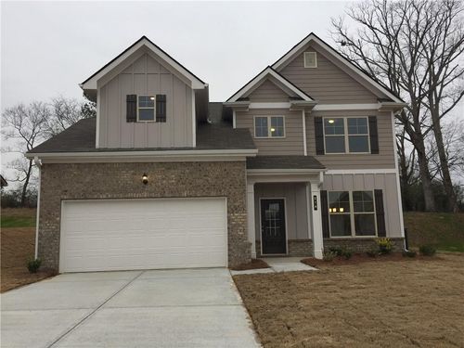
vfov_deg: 48.2
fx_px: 389
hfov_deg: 61.7
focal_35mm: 29
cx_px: 232
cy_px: 174
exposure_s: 1/399
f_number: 2.2
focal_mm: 4.15
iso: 32
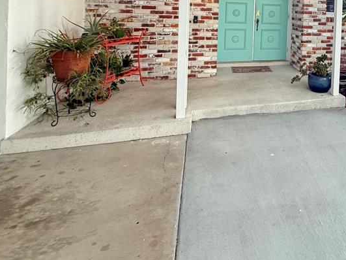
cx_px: 306
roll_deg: -3.0
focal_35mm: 27
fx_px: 270
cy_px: 16
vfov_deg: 45.4
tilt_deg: -0.8
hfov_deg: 57.0
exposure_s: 1/60
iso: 500
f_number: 2.2
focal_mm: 2.22
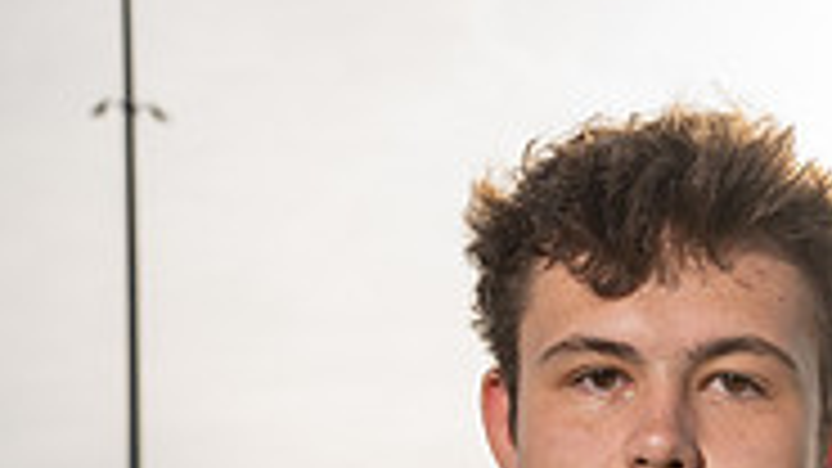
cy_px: 990
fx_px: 2250
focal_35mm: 102
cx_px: 589
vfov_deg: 10.7
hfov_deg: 20.8
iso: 100
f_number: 6.3
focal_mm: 40
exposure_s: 1/250
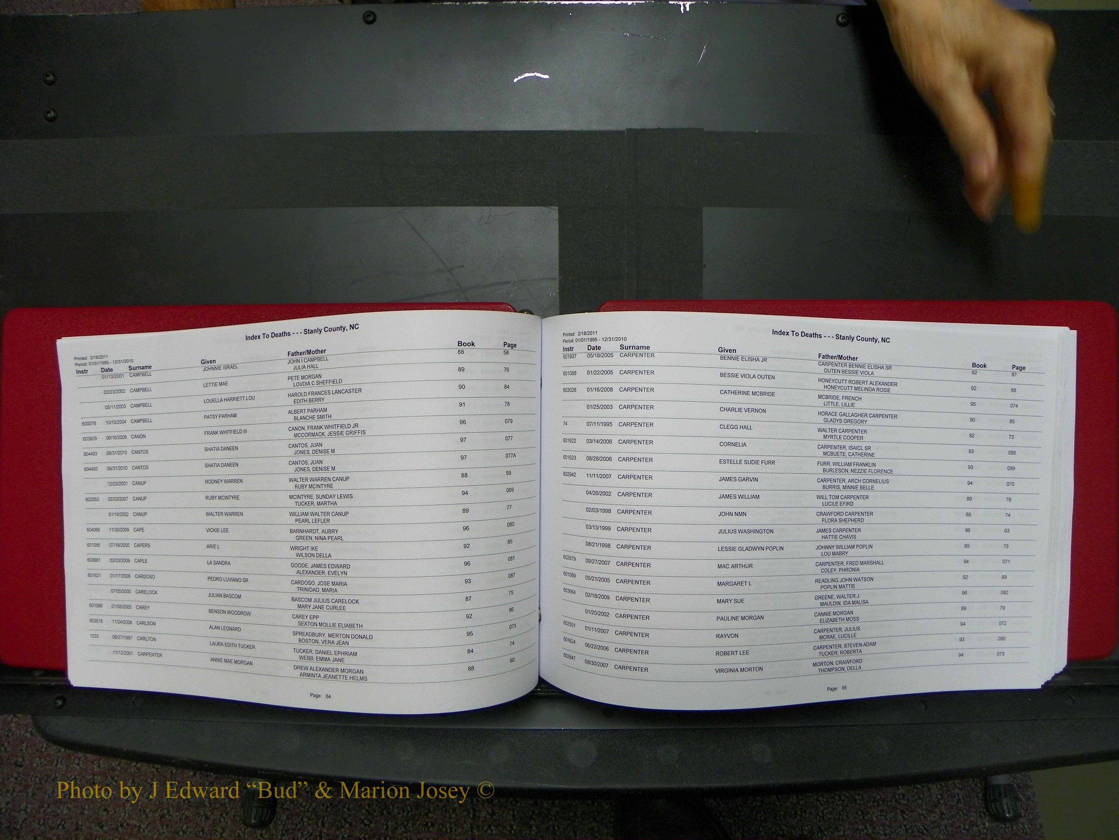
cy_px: 420
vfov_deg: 53.1
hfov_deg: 67.3
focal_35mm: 26
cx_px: 560
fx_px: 840
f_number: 2.8
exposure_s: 1/30
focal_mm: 4.6
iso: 100
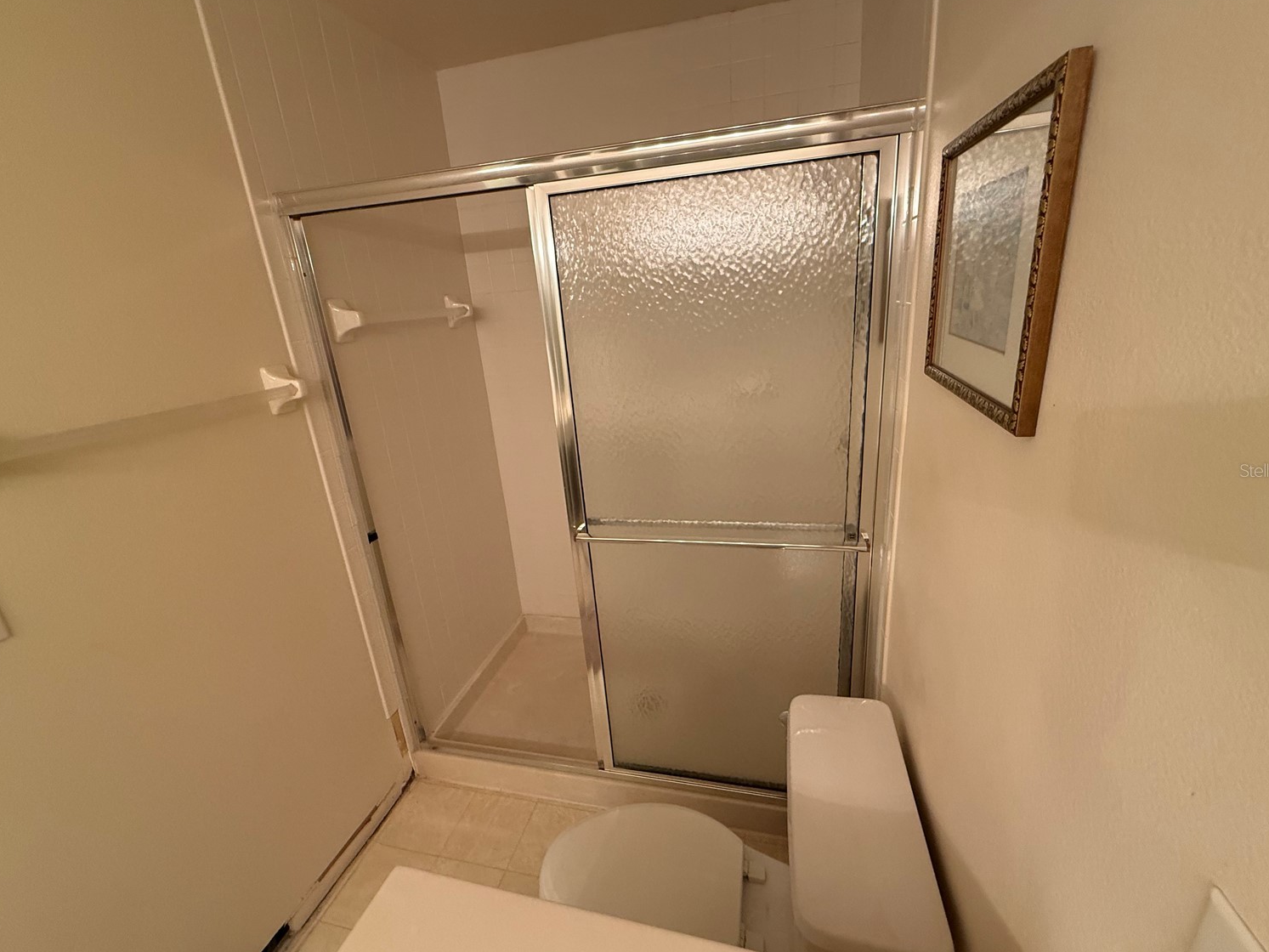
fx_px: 550
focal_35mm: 15
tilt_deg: -17.5
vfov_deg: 81.8
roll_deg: +4.2
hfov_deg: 98.2
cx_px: 640
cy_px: 470
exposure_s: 1/120
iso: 400
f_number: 2.2
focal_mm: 2.22
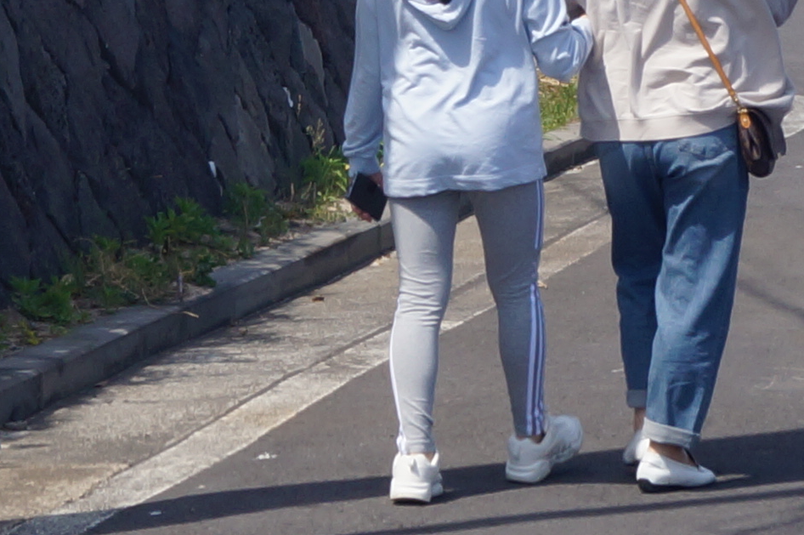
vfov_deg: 6.3
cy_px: -71
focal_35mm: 218
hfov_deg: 9.4
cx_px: 321
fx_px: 4864
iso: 100
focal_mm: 28
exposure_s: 1/160
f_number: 13
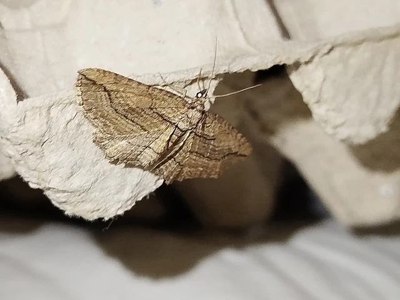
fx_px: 971
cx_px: 200
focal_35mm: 84
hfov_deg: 23.3
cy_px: 150
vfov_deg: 17.6
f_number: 1.7
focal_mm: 5.31
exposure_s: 1/33
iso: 100
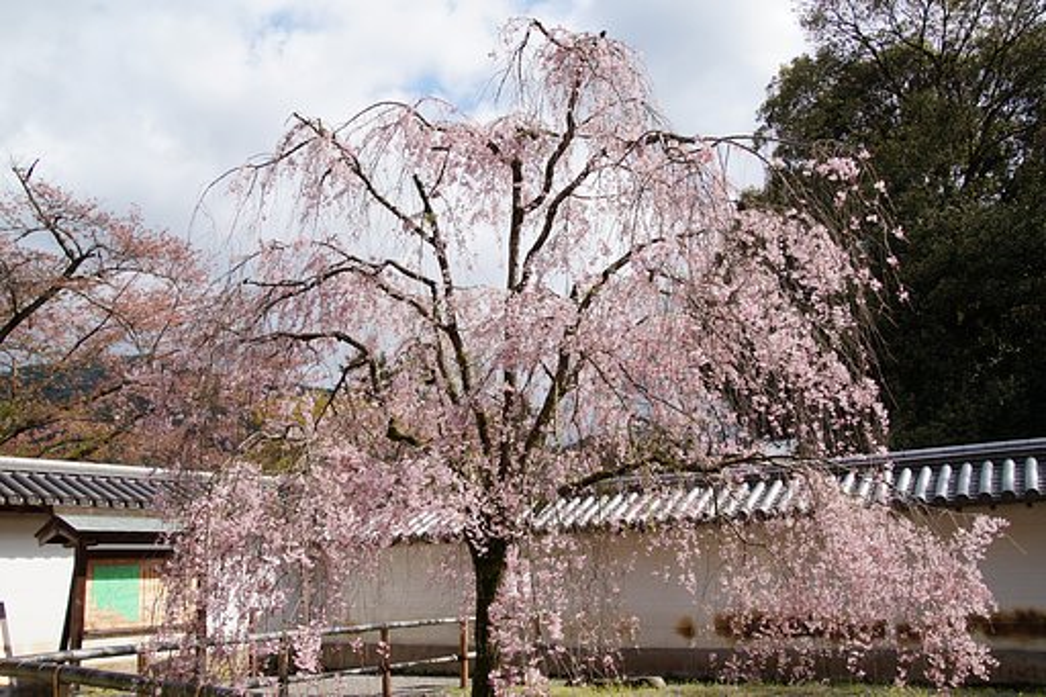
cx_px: 523
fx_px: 871
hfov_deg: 61.9
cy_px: 348
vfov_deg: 43.6
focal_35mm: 30
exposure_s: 1/250
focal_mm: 20
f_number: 8
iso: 100
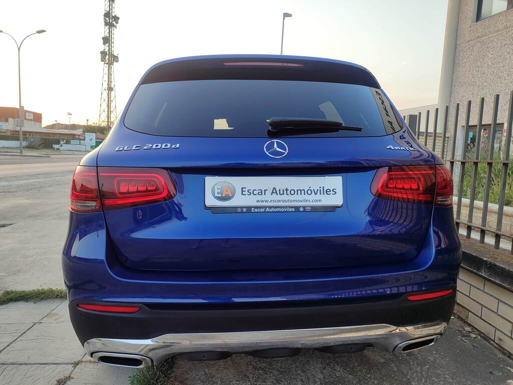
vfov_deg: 54.9
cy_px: 192
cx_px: 256
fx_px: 370
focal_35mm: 25
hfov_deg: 69.4
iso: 73
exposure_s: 1/100
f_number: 1.89
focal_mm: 5.95
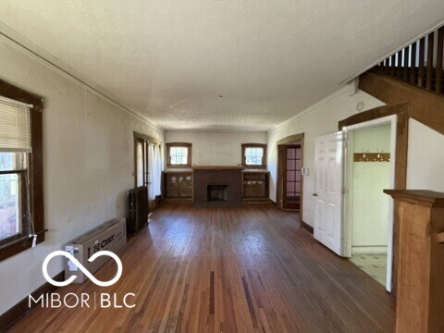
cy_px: 166
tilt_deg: -1.8
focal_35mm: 14
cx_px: 222
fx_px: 180
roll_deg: +0.5
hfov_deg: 102.1
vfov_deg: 85.7
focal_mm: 2.22
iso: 500
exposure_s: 1/60
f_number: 2.2
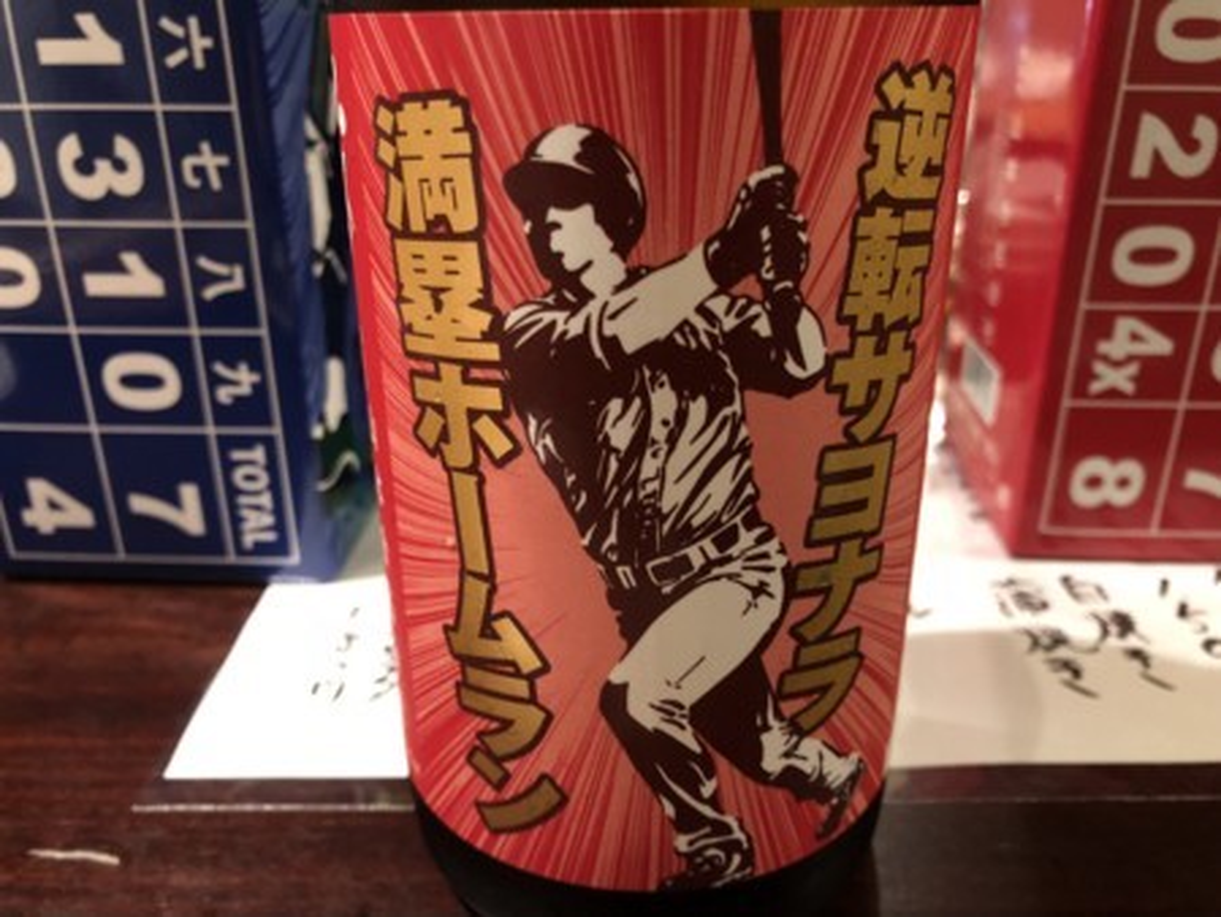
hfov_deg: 63.4
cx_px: 610
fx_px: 988
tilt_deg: -23.3
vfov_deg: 49.8
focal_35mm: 28
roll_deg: +0.2
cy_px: 458
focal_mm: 4
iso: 100
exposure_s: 1/9
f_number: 1.8
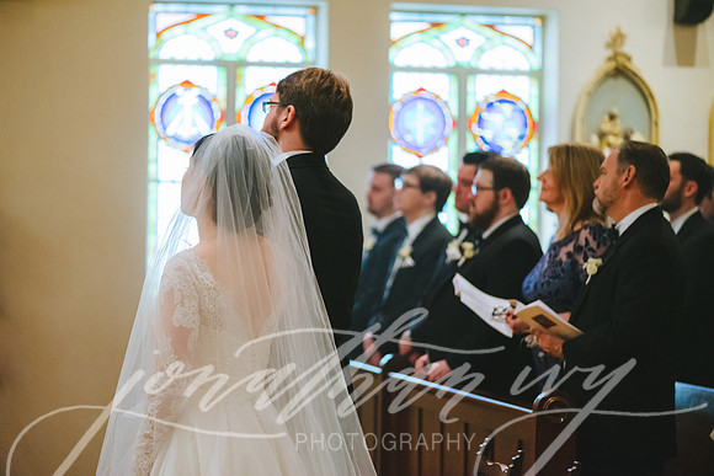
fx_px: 2083
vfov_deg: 13.0
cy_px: 238
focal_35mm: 105
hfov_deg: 19.5
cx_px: 357
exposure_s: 1/400
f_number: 3.2
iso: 4000
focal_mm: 105
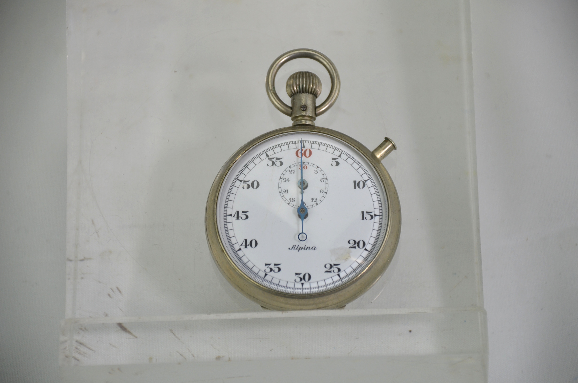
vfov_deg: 6.8
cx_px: 289
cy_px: 192
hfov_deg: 10.2
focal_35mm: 202
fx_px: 3245
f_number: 5.6
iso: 400
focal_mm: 135
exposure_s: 1/400
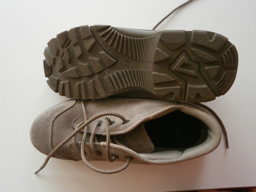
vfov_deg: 53.1
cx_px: 128
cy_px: 96
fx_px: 192
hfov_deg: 67.3
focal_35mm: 26
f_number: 2.8
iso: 320
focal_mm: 4.7
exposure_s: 1/250
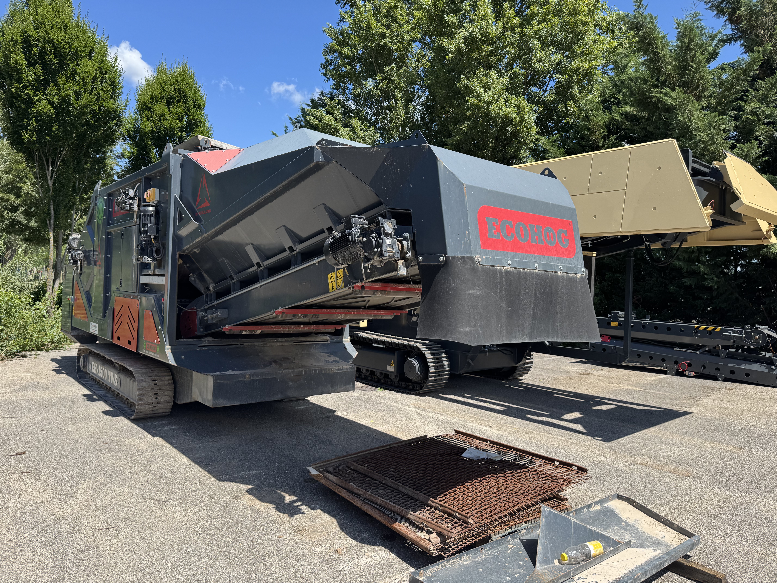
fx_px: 539
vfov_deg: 56.8
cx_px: 388
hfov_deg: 71.6
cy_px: 292
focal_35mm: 24
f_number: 1.78
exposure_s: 1/2415
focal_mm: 6.76
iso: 80
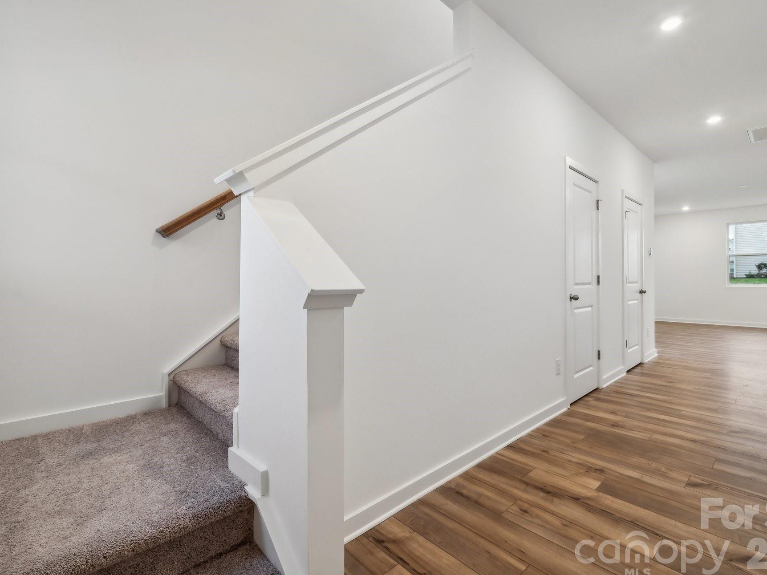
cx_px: 387
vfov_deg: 78.1
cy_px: 281
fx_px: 354
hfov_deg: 94.5
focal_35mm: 16
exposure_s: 1/13
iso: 160
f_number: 7.1
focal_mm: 14
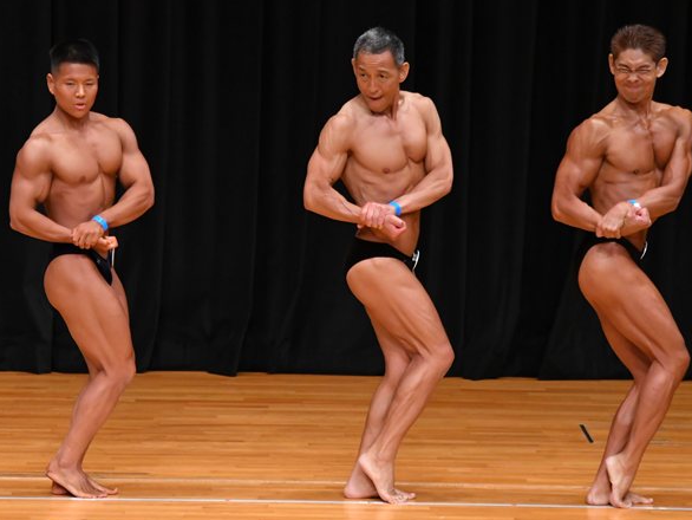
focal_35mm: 343
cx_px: 243
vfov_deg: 4.3
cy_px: 265
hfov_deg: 5.8
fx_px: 6860
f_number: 5.6
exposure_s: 1/400
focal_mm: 180
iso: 3200
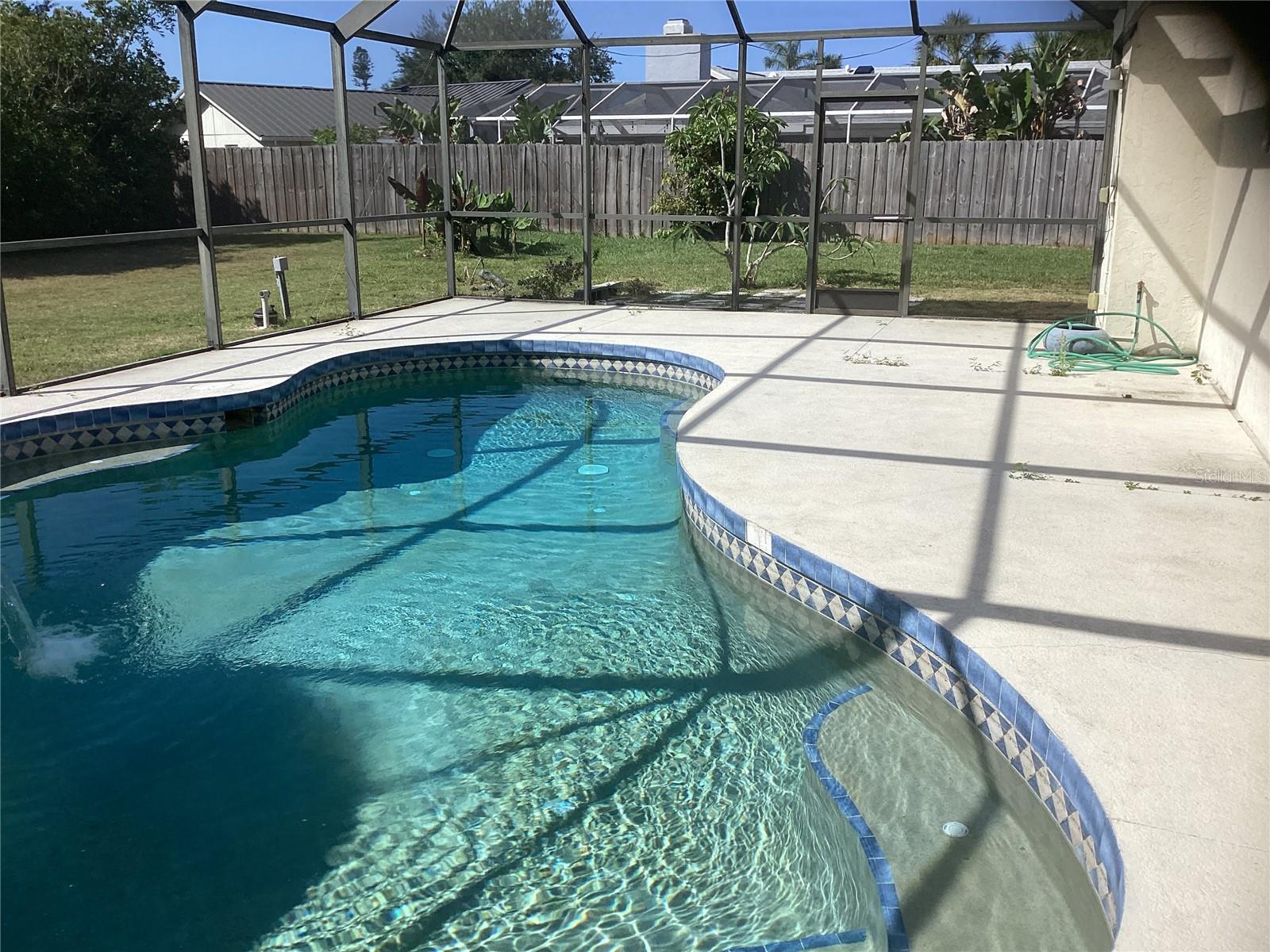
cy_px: 476
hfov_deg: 58.4
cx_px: 635
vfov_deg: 45.4
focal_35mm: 31
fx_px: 1137
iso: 25
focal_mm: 3.3
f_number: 2.4
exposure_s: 1/1181
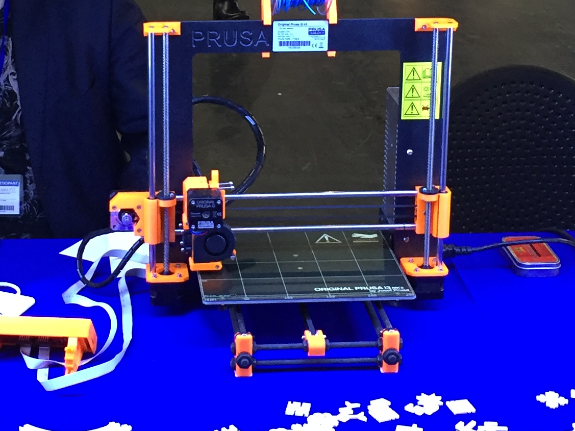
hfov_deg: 23.2
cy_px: 93
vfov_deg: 17.4
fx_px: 1395
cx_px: 185
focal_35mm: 84
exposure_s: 1/33
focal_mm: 4.15
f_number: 2.2
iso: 160
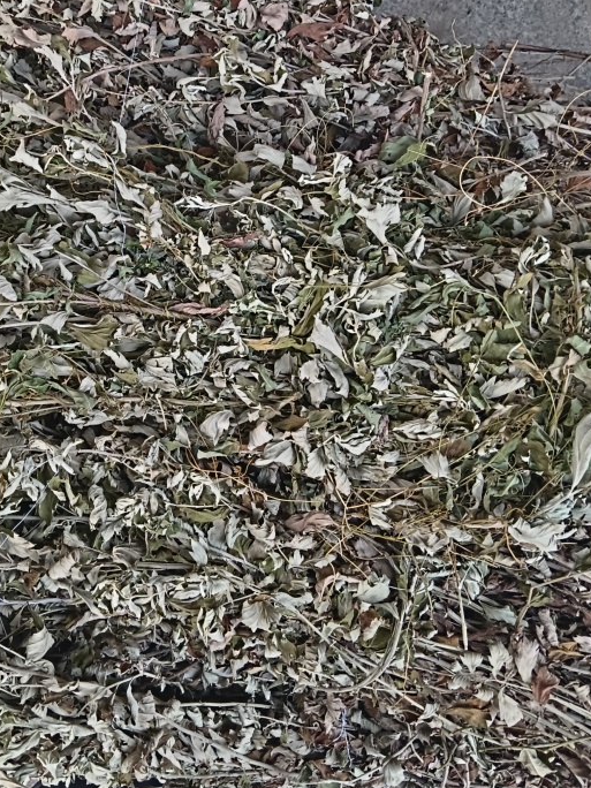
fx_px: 888
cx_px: 144
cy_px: 291
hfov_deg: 35.9
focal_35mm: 39
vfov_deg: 47.4
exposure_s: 1/33.3
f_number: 1.8
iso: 965
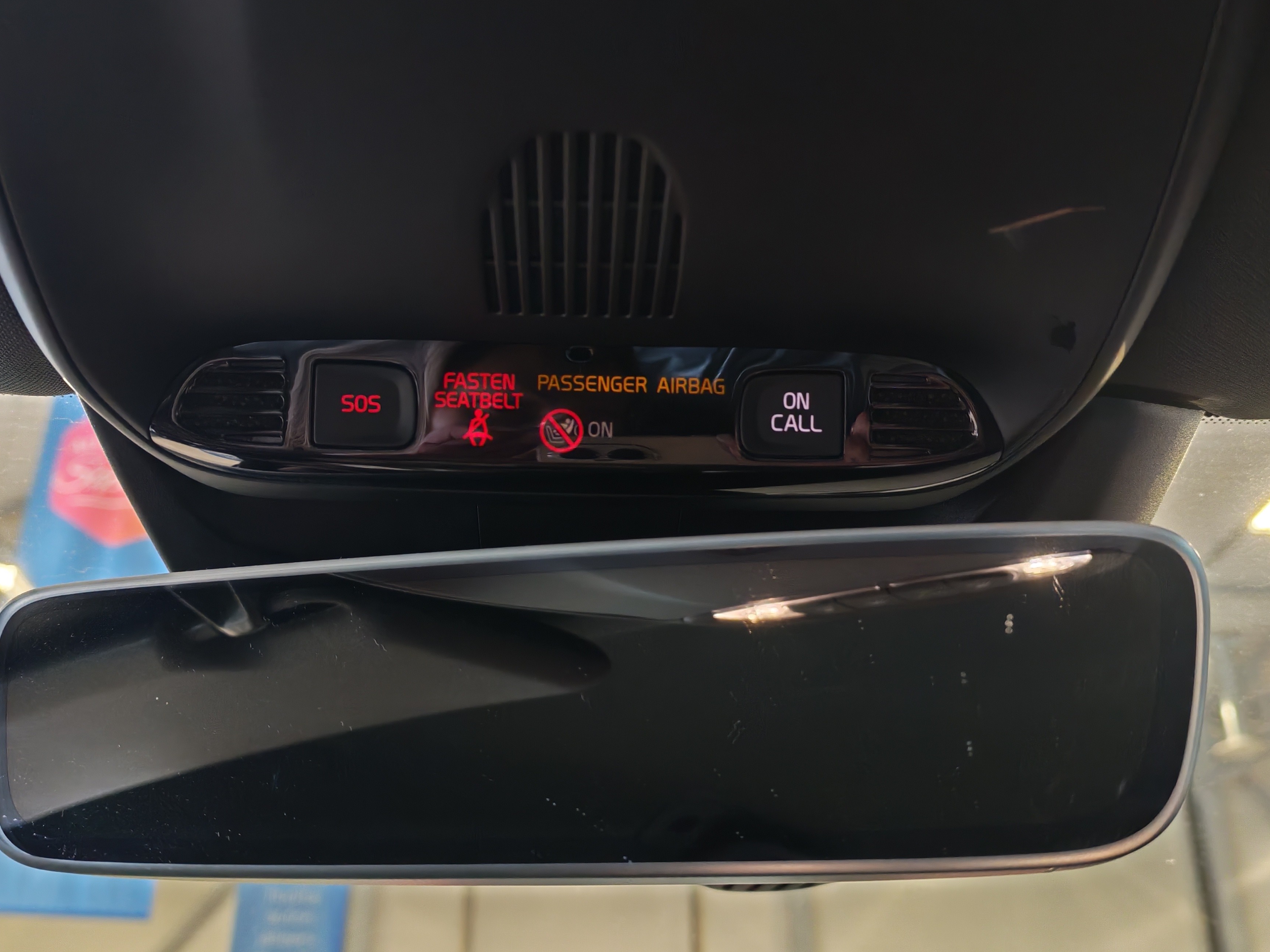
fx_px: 1431
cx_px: 599
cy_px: 432
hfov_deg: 47.8
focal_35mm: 39
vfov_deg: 36.8
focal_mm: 6.12
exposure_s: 1/100
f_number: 1.9
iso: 1072
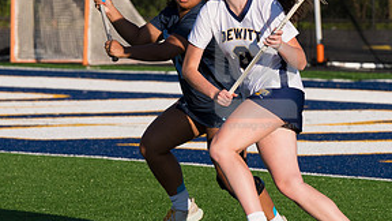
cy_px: 82
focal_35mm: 521
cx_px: 256
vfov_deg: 2.3
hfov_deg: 4.1
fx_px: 5415
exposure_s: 1/1600
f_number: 5.6
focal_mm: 165
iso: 250
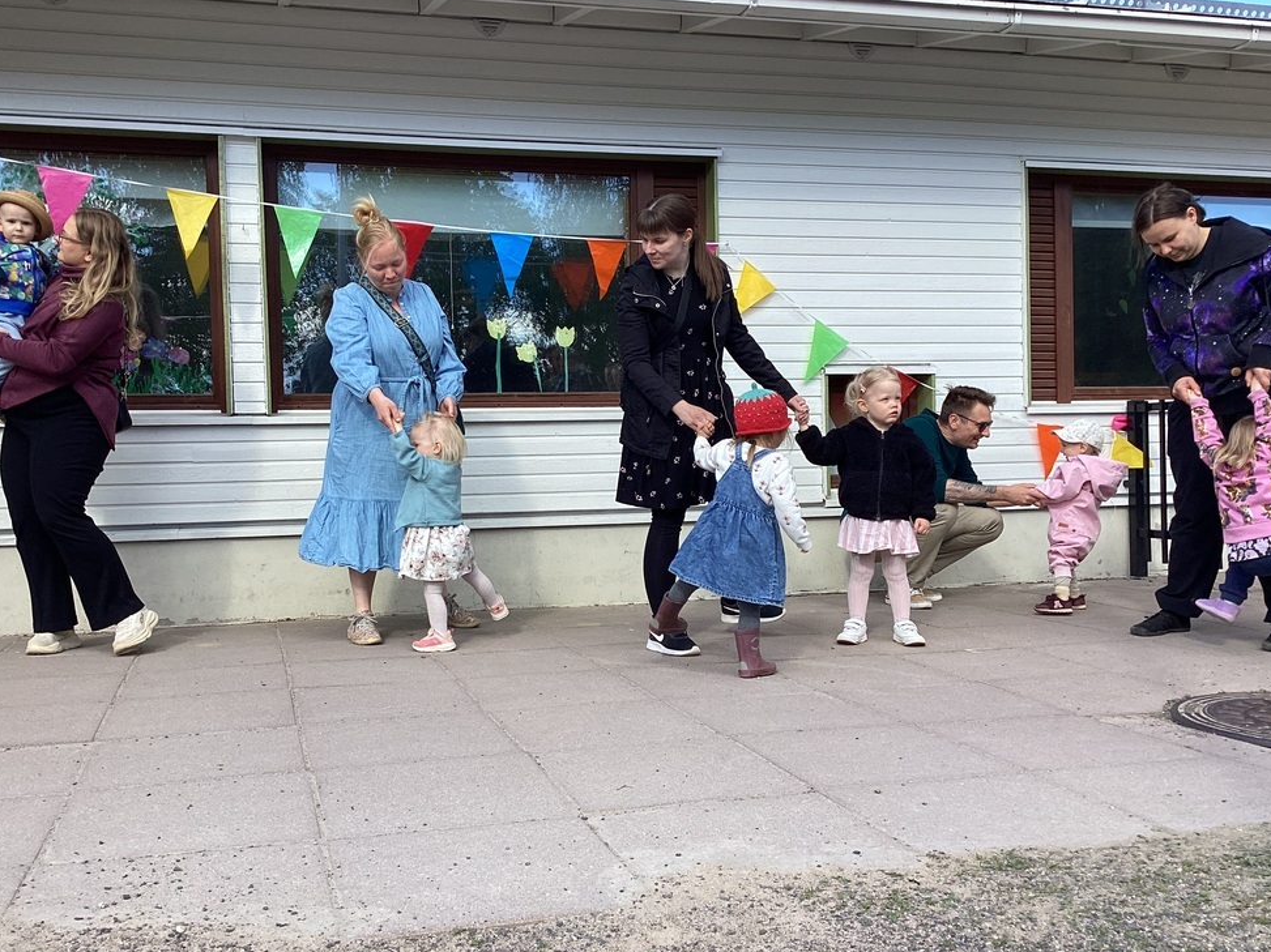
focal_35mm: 34
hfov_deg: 53.9
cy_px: 481
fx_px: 1248
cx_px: 585
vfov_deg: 41.8
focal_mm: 3.3
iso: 25
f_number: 2.4
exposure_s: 1/344
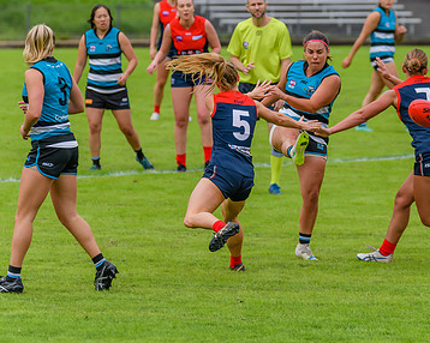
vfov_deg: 3.9
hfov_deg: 4.9
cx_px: 264
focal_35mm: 396
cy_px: 94
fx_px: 5037
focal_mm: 240
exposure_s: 1/1600
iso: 800
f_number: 5.6
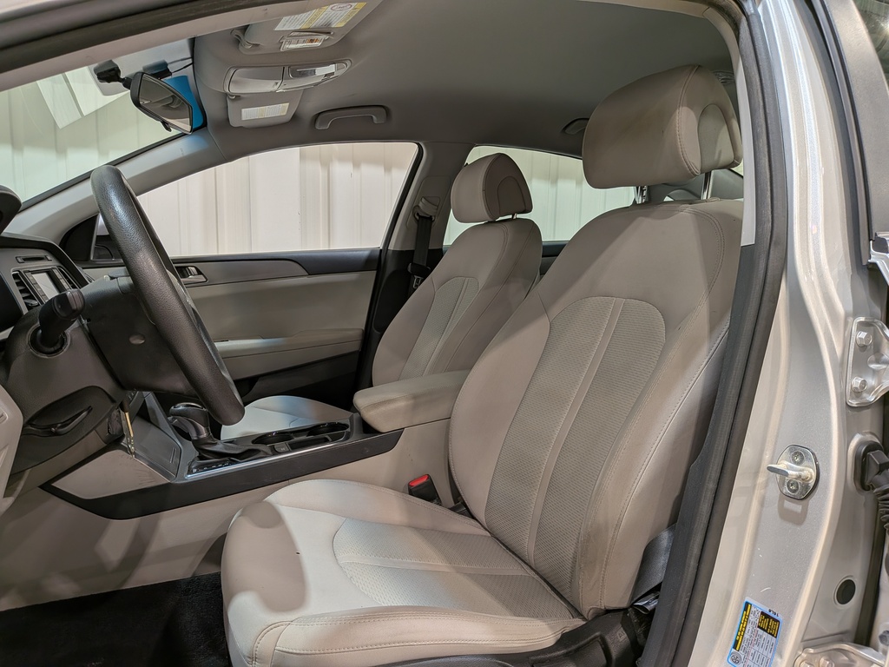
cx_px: 444
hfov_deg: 71.6
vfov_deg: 56.8
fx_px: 616
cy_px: 334
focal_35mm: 24
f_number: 1.7
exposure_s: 1/146
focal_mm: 4.53
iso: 29
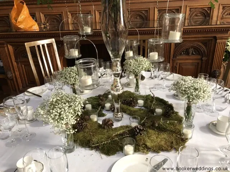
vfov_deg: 49.7
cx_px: 115
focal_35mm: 28
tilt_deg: -23.5
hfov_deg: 63.4
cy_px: 86
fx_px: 186
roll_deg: +4.1
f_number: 1.8
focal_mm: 4
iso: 100
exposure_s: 1/14
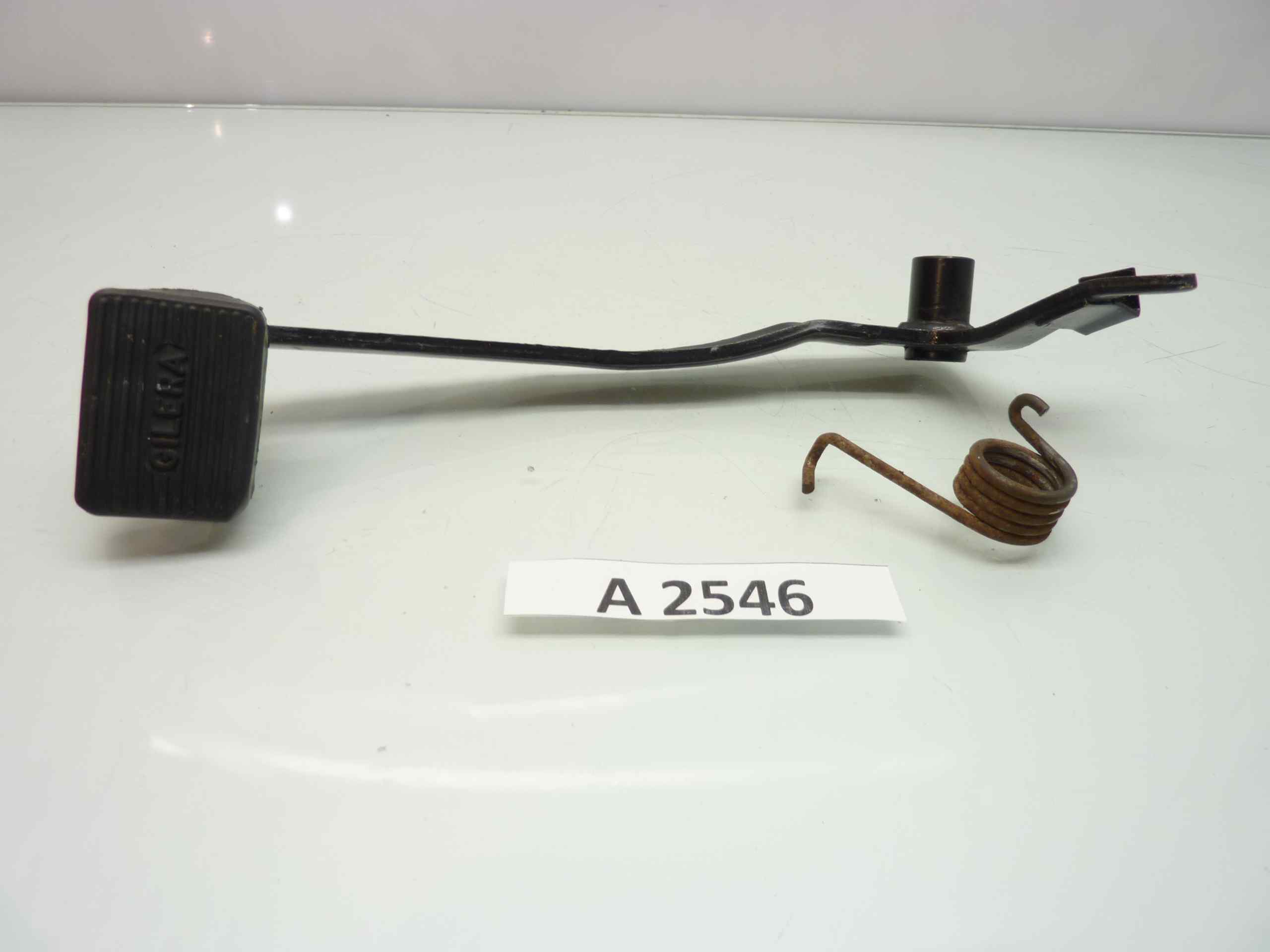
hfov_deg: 69.4
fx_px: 917
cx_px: 635
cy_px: 476
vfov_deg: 54.9
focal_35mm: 25
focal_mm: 4.1
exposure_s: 1/15
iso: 80
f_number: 3.3
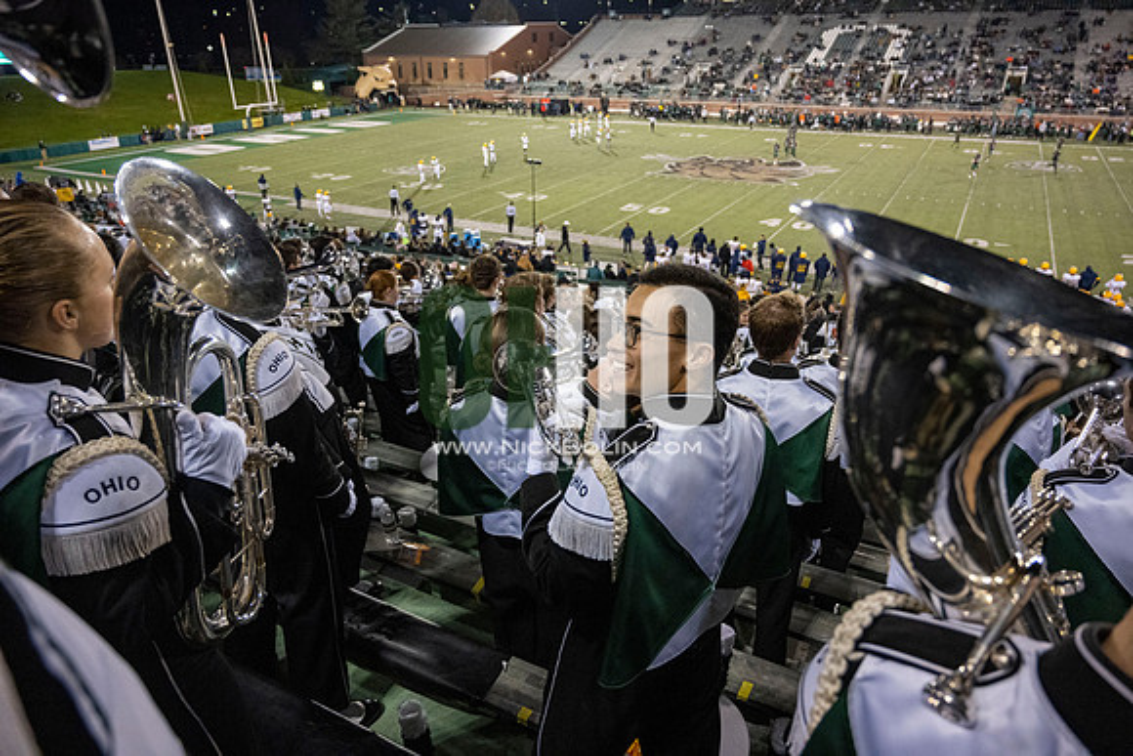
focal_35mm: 24
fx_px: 755
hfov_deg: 73.7
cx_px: 566
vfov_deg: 53.2
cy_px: 378
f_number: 4
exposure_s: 1/500
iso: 3200
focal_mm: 24
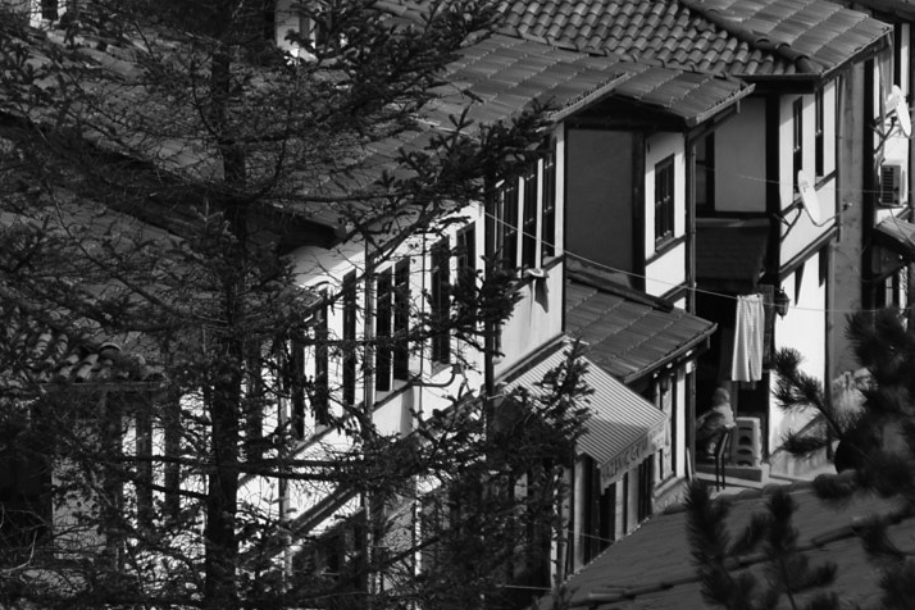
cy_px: 292
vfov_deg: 2.8
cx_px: 387
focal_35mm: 499
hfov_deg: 4.1
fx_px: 12682
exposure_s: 1/200
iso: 100
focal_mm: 116
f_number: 8
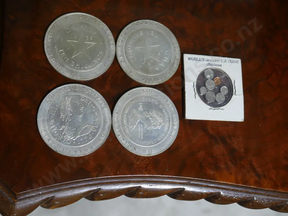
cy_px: 108
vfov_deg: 31.5
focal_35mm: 46
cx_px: 144
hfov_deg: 41.2
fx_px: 383
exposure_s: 1/60
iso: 640
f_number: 5.1
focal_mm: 23
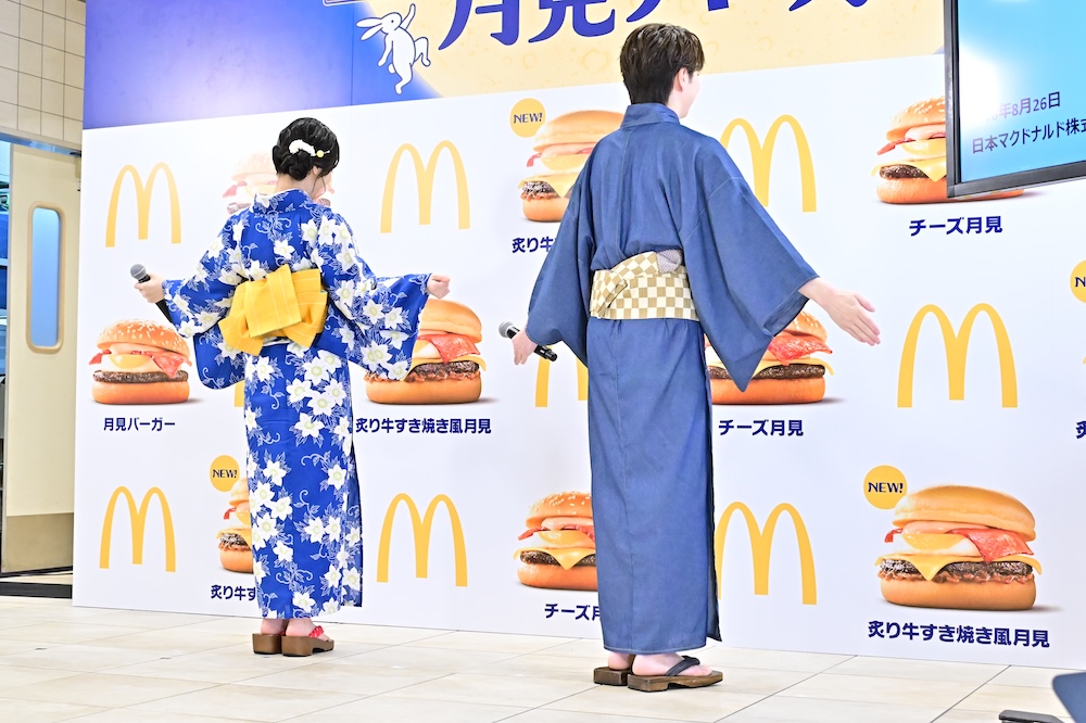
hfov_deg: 35.1
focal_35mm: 57
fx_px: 1719
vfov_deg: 23.8
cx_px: 543
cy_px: 362
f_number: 5.6
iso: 4000
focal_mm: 38
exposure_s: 1/160
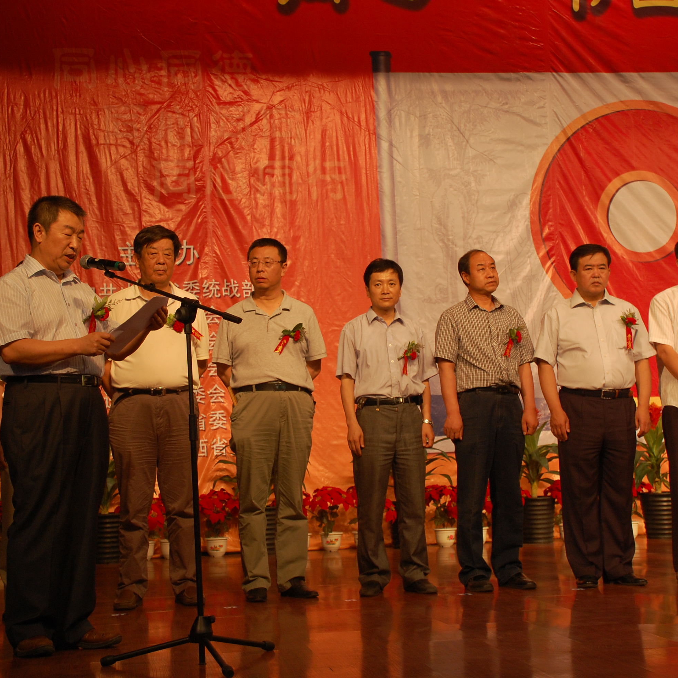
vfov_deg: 27.7
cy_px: 341
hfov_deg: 27.7
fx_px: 1374
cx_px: 320
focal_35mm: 62
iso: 400
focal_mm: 32
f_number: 4.5
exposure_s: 1/80
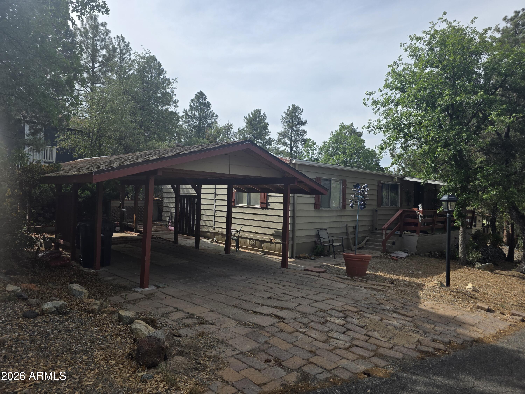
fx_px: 349
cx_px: 262
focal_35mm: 23
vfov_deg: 58.9
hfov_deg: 73.9
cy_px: 197
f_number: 1.7
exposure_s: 1/4889
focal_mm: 6.3
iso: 80
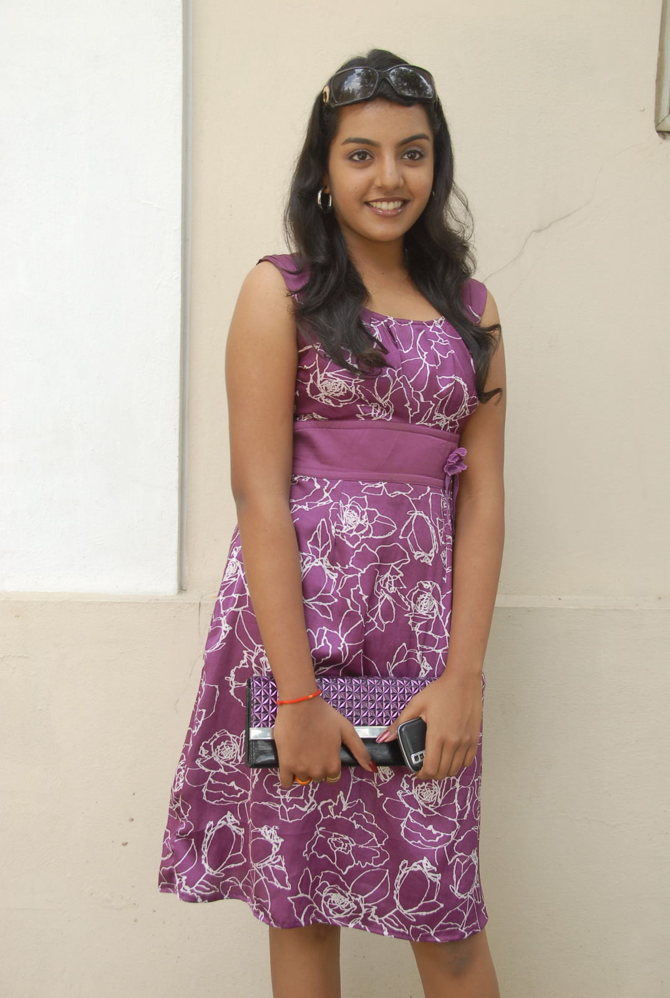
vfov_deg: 41.0
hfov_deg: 28.2
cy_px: 499
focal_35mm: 48
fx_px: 1334
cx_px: 335
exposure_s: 1/125
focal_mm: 32
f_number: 6.3
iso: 320
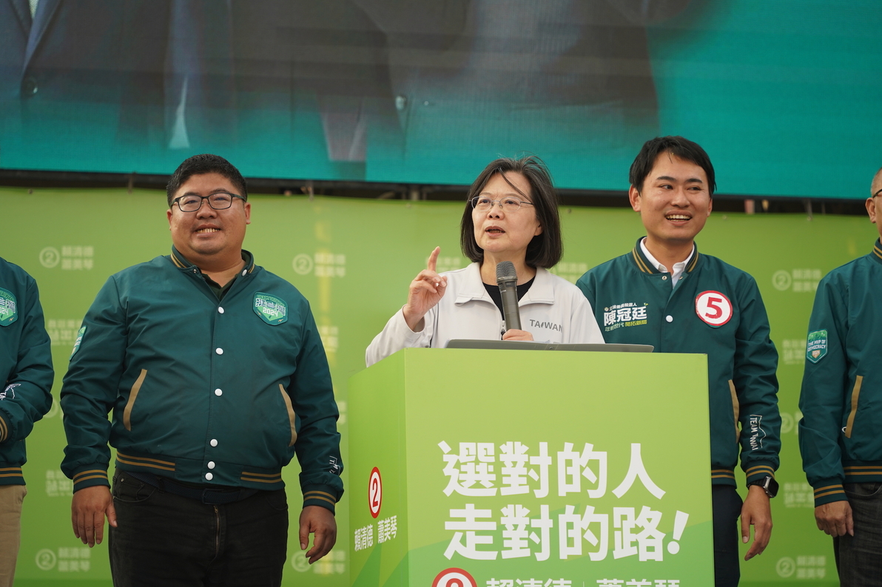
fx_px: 3478
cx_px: 441
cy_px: 292
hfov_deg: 14.5
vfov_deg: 9.7
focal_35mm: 142
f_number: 5
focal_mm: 141
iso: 250
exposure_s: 1/250
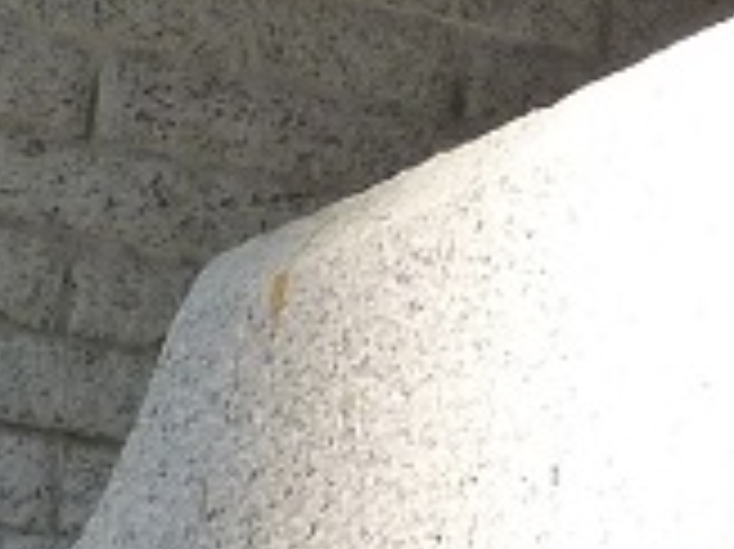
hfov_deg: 3.5
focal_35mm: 552
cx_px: 2130
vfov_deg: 2.6
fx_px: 11696
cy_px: -1271
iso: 125
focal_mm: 12.9
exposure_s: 1/100
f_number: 3.3
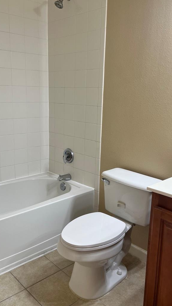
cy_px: 150
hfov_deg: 35.6
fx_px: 268
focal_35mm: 33
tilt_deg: -12.4
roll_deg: -0.9
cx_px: 78
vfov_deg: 59.5
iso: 50
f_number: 1.6
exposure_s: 1/120
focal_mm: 5.1
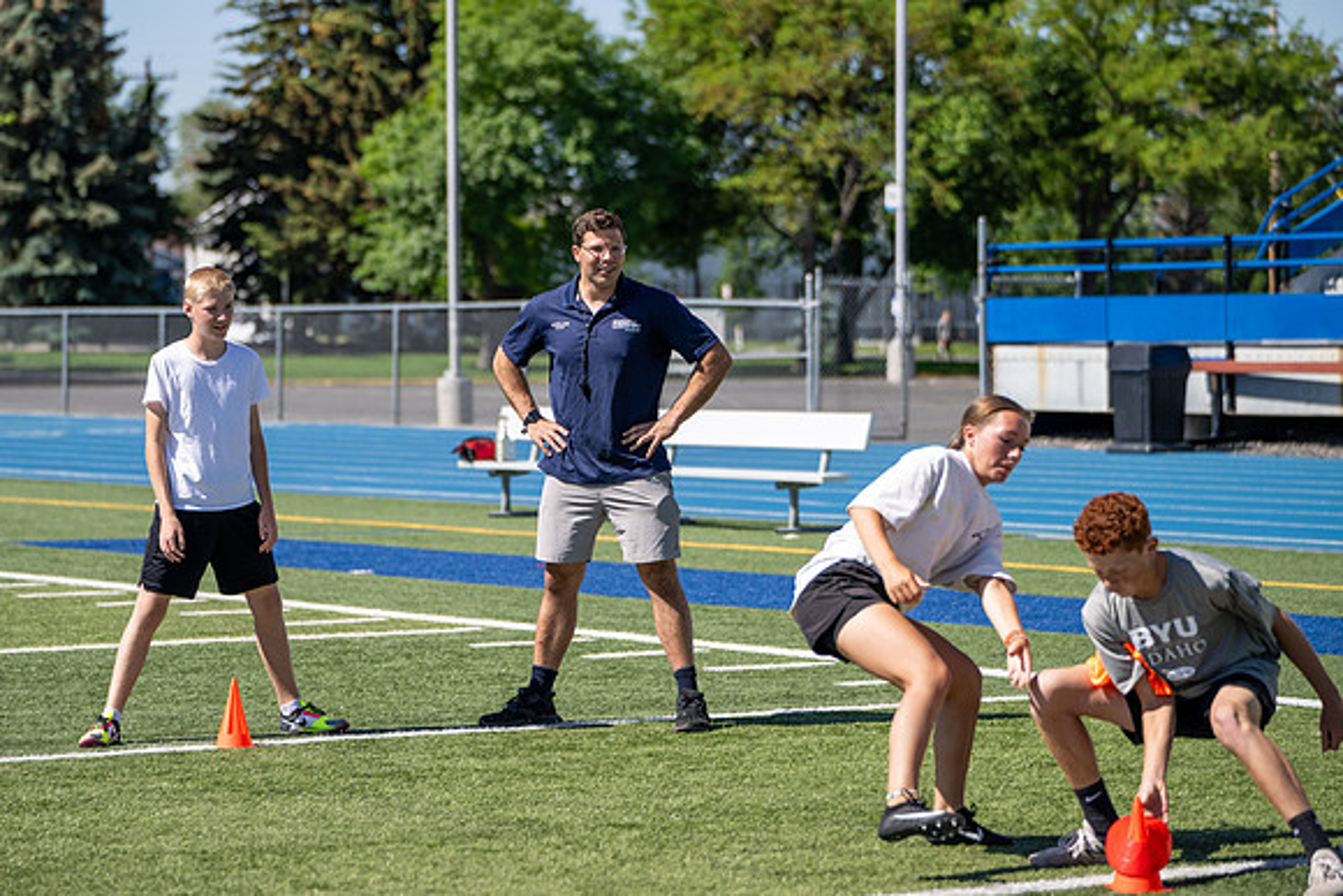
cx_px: 608
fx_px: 4339
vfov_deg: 11.8
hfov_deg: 17.6
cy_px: 405
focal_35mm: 116
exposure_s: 1/800
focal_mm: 105
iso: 50
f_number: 3.2
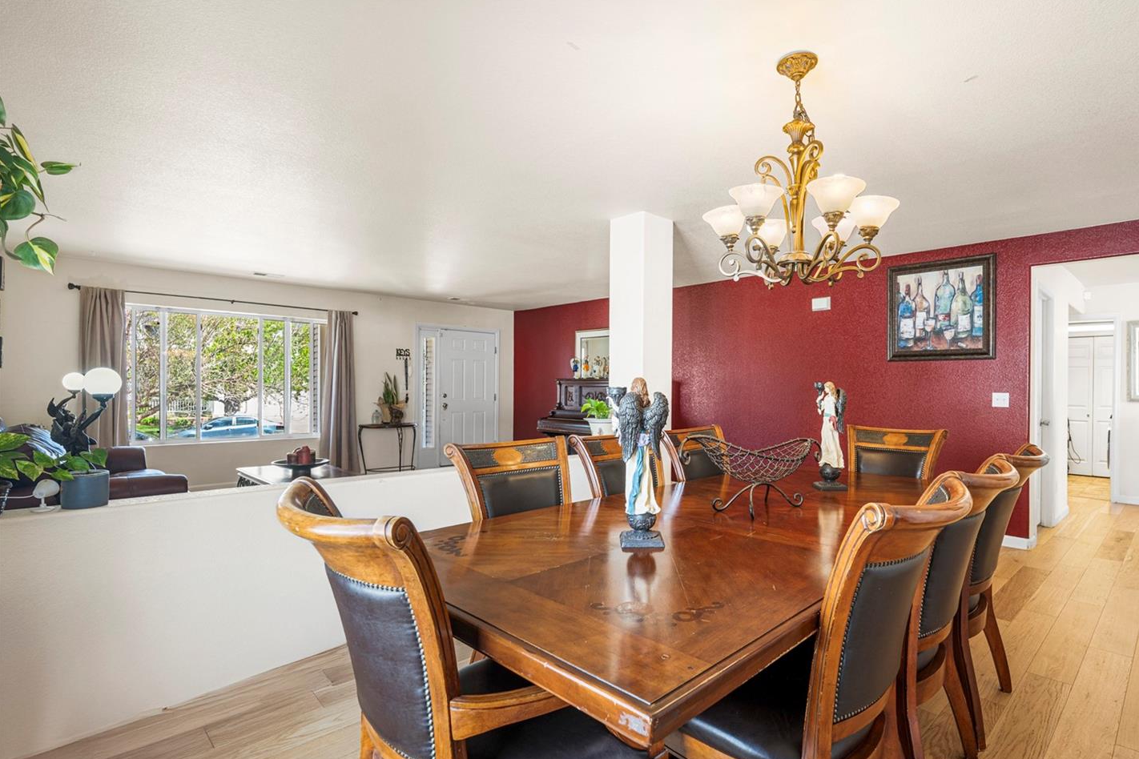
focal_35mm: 19
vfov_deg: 65.6
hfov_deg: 87.8
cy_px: 421
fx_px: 587
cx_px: 639
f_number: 6.3
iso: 320
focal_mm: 16.5
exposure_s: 1/6
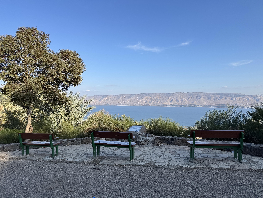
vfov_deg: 56.8
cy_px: 99
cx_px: 132
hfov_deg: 71.6
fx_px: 182
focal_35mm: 24
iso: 80
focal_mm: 6.76
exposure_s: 1/4049
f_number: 1.78
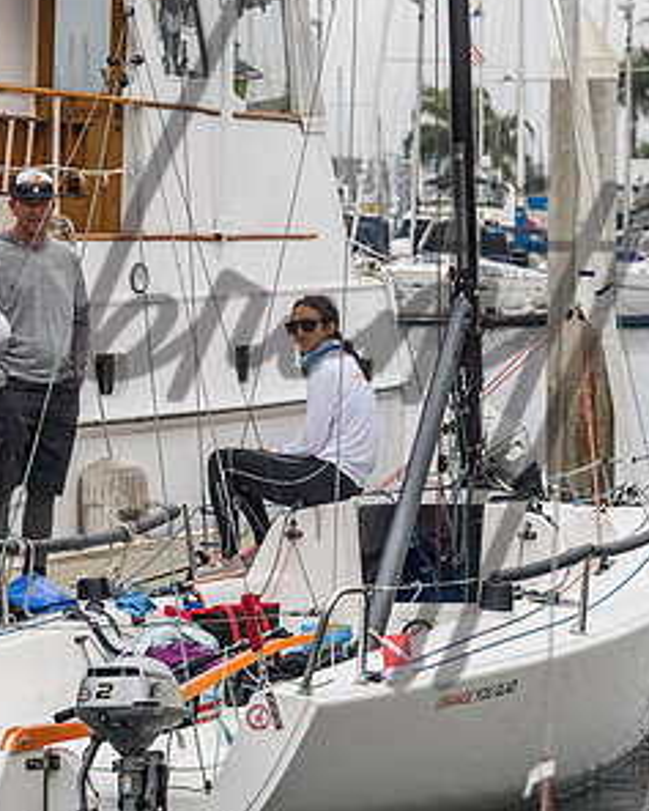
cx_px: 268
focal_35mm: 180
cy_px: 311
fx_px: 4320
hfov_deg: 8.6
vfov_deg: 10.7
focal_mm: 98
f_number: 6.3
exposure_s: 1/500
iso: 400
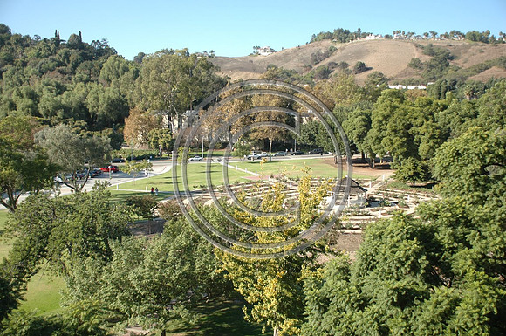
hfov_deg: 49.6
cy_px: 168
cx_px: 253
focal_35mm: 39
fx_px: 547
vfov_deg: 34.1
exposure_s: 1/800
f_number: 4
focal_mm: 26
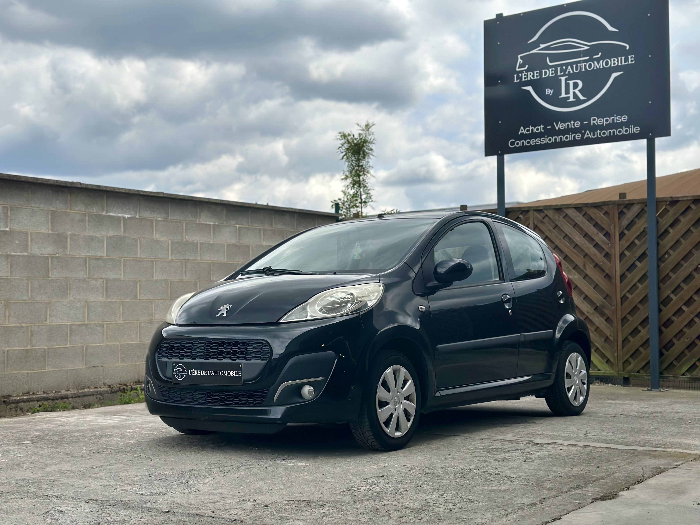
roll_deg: +0.0
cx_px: 350
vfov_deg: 30.3
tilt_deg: +1.8
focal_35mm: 48
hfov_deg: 39.7
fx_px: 971
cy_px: 262
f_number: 1.78
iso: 100
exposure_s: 1/5263
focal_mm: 6.86
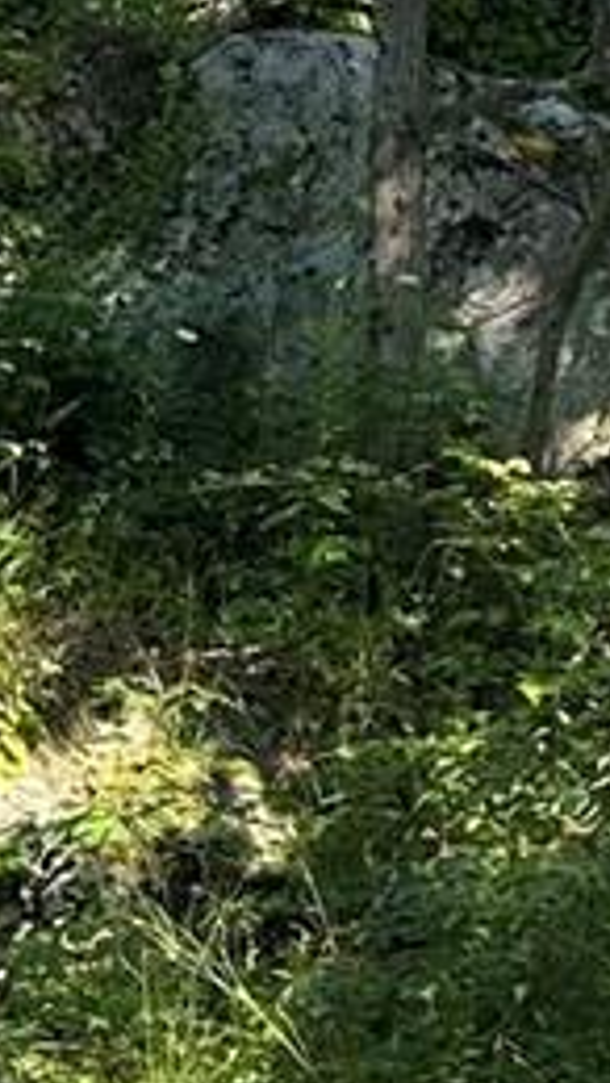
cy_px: -477
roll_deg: -2.2
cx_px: 1429
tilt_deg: +14.6
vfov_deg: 13.2
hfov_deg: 7.4
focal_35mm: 155
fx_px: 4450
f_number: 1.78
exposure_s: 1/989
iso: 80
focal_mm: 6.86
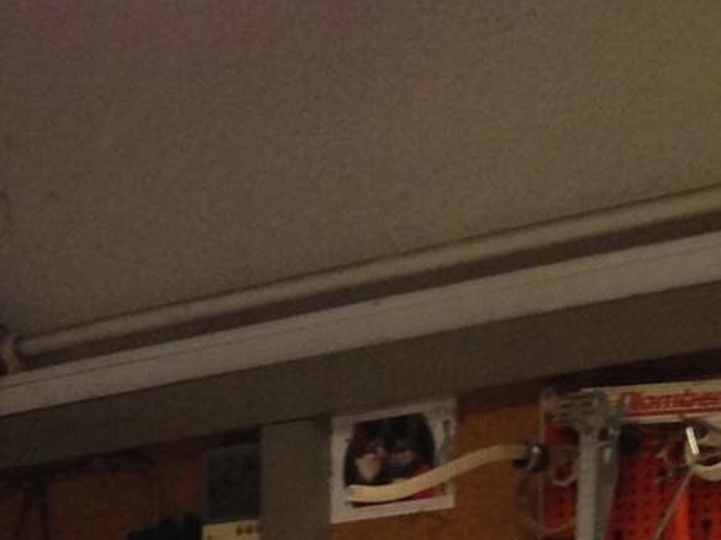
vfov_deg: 8.9
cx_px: -578
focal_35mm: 154
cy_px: 1176
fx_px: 3205
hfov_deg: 11.8
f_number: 2.4
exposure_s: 1/20
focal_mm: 4.12
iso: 160
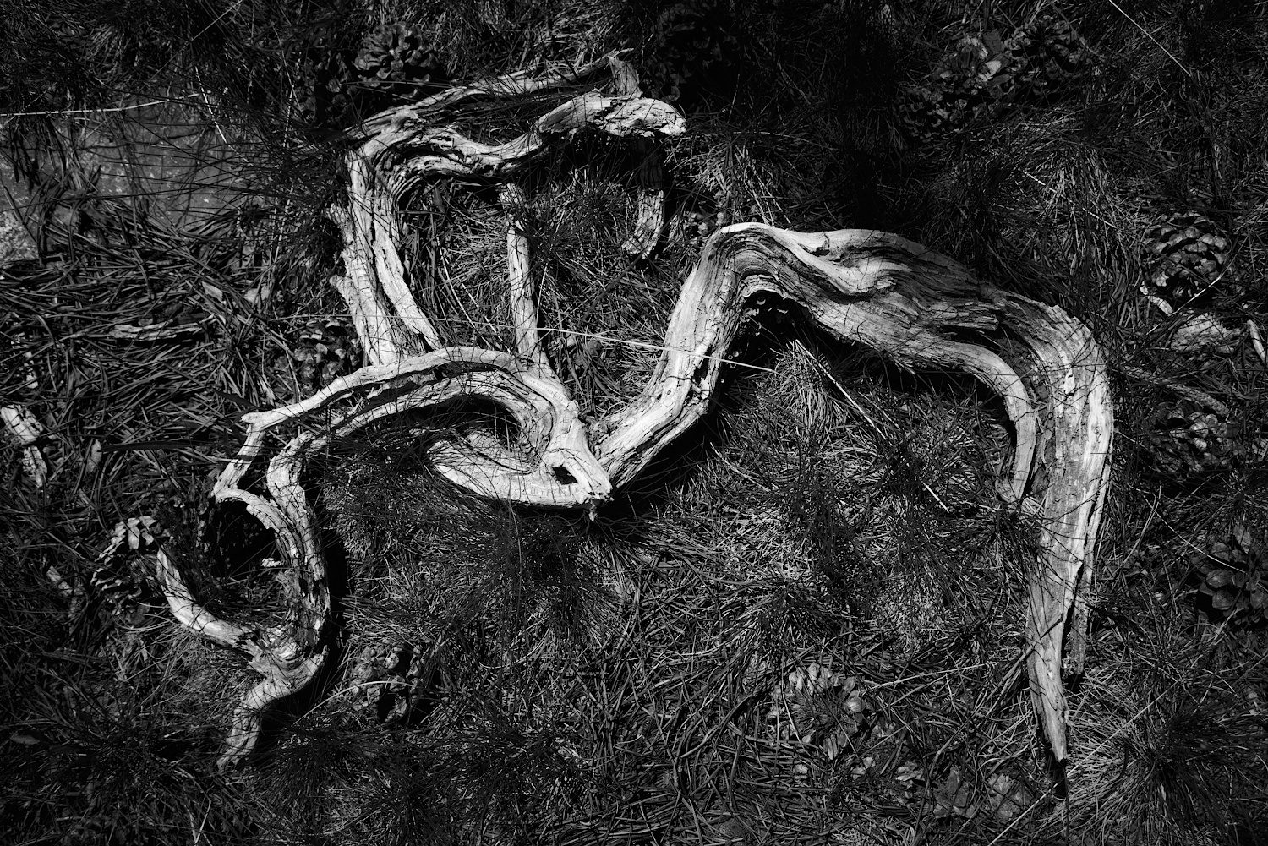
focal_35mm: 35
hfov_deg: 54.4
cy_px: 423
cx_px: 634
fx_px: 1233
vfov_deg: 37.9
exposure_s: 1/250
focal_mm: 35
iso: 100
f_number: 8
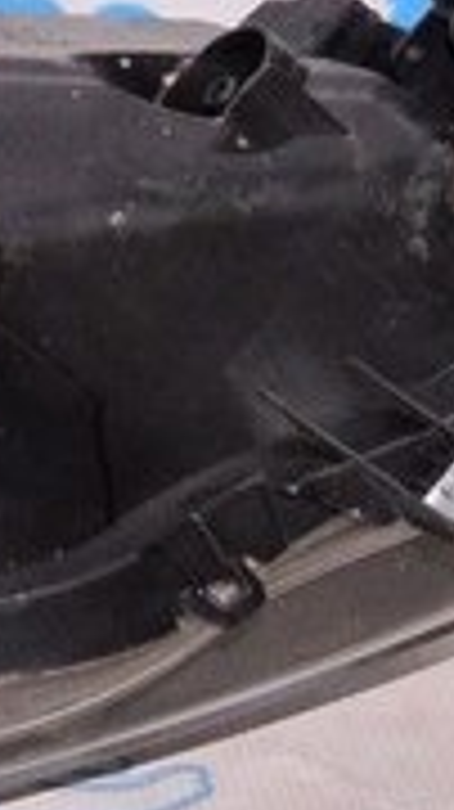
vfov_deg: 13.3
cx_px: -719
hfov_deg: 7.0
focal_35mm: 161
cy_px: 232
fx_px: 3452
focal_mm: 18
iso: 1600
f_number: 8
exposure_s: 1/125
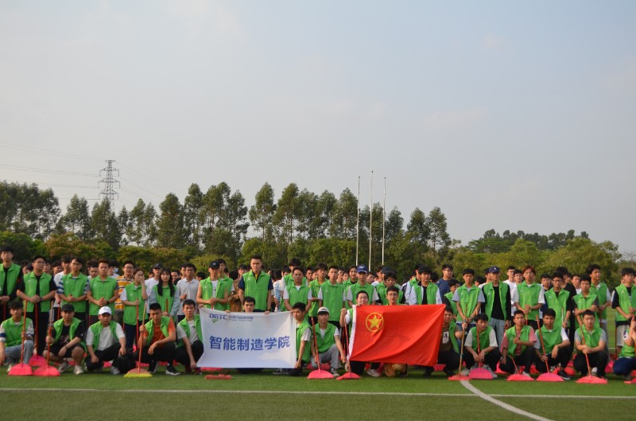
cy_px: 210
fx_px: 793
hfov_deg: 43.7
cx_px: 318
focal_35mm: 45
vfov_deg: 29.7
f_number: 5.6
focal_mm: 30
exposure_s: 1/1250
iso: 400
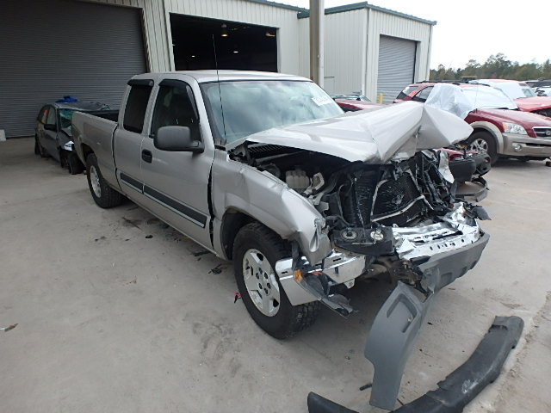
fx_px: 334
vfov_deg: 63.4
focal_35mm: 21
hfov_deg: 79.0
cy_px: 206
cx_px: 276
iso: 125
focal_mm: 3.7
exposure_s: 1/320
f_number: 3.5
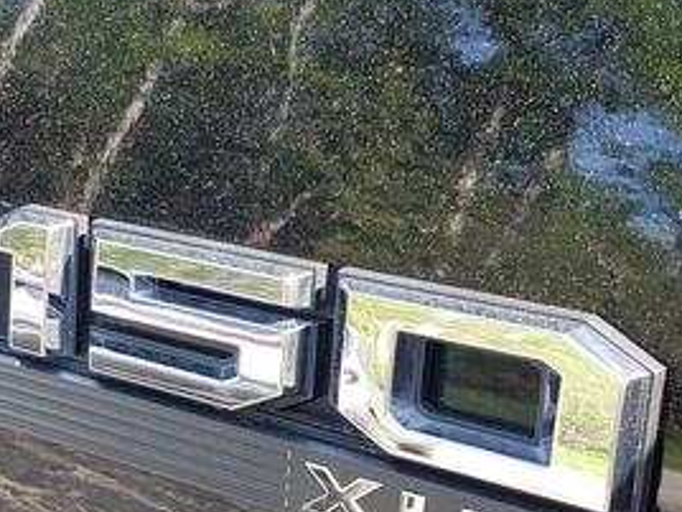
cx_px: 237
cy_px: 415
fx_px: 1222
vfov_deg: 23.3
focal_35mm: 62
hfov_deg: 31.0
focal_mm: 4.3
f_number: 2.4
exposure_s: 1/109
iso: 50
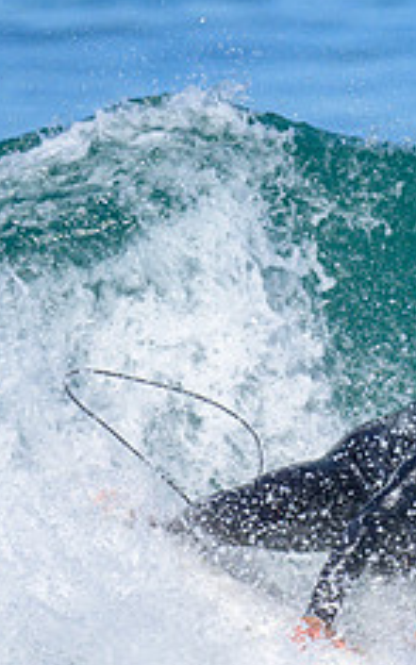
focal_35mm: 2773
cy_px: 472
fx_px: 50271
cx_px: 713
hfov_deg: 0.5
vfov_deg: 0.8
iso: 280
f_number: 6.3
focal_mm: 800
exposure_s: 1/2000
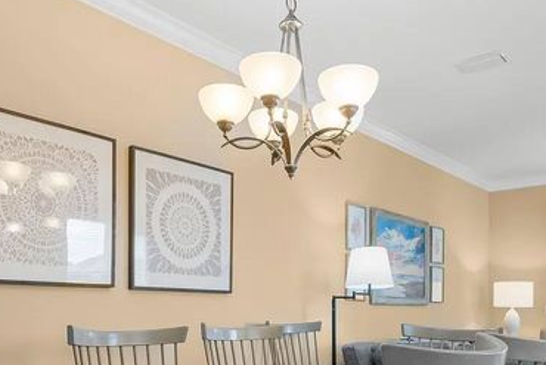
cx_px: 264
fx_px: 546
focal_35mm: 36
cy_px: 307
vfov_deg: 35.3
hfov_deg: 53.1
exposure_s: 1/20
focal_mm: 13
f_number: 8
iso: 400
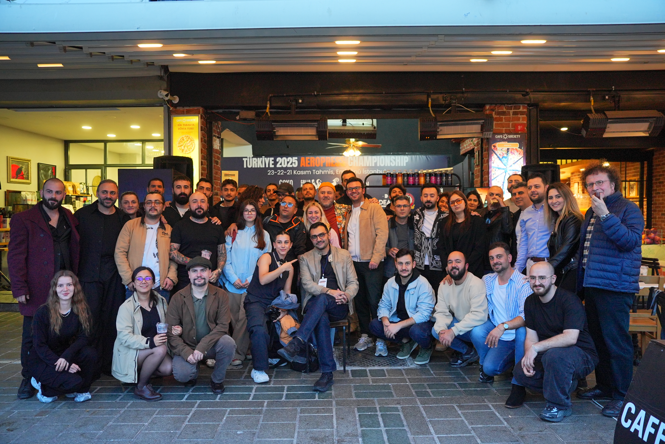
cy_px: 222
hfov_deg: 67.4
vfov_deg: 48.0
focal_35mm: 27
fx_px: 499
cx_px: 332
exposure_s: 1/100
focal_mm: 27
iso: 1250
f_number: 2.8
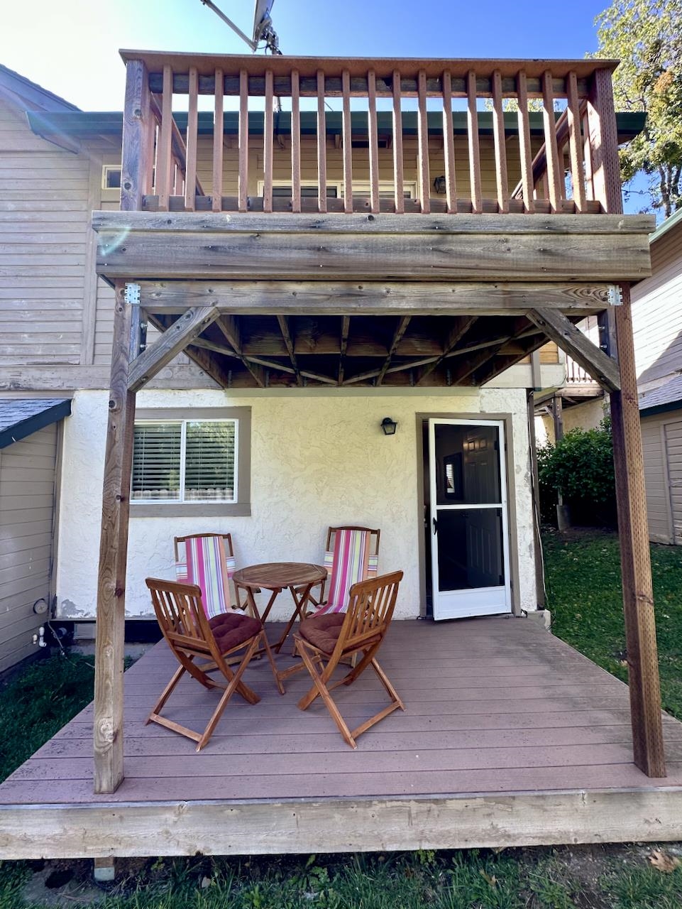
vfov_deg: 102.0
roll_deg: -1.3
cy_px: 454
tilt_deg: +5.1
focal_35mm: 14
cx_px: 341
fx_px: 368
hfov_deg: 85.7
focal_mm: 2.22
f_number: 2.2
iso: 40
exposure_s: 1/141
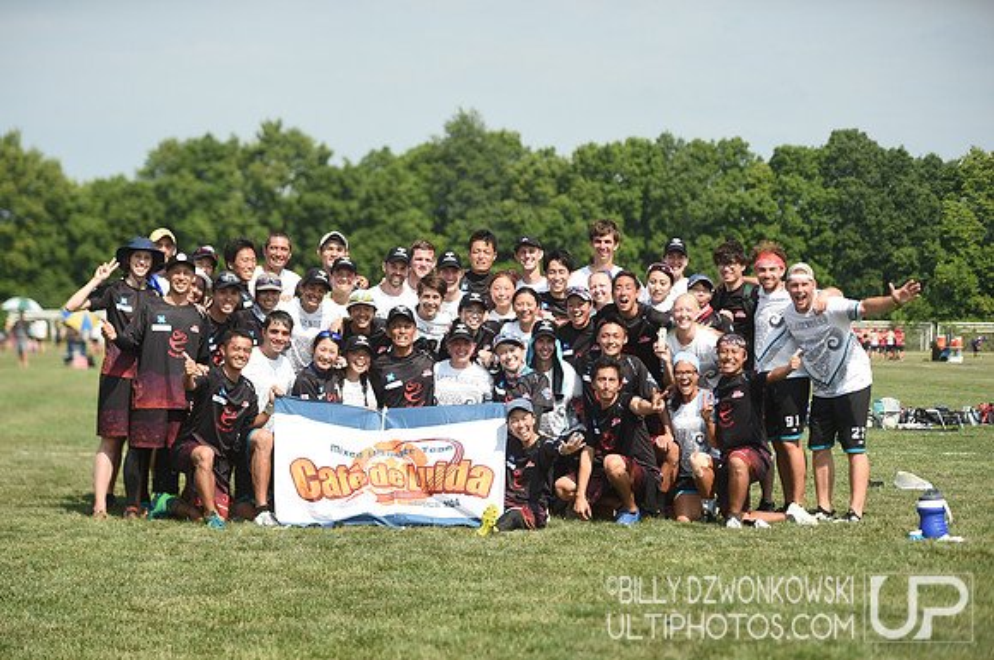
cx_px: 497
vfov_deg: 12.2
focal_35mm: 112
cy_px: 330
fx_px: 3088
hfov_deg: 18.3
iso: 100
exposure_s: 1/1250
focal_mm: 112
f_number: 2.8
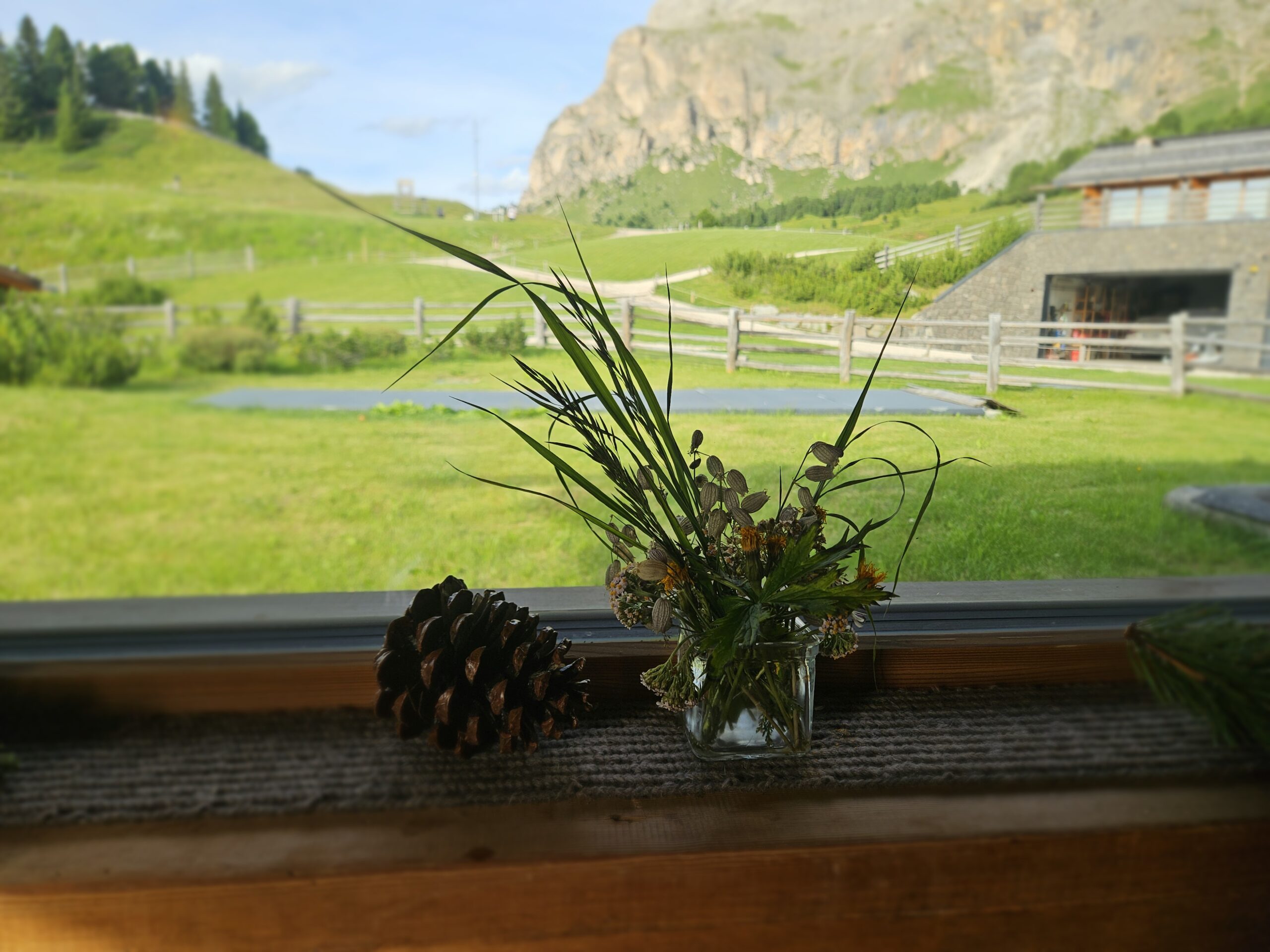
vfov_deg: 58.9
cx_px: 635
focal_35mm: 23
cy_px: 476
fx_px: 844
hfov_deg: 73.9
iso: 25
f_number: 1.8
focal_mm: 5.4
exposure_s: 1/415
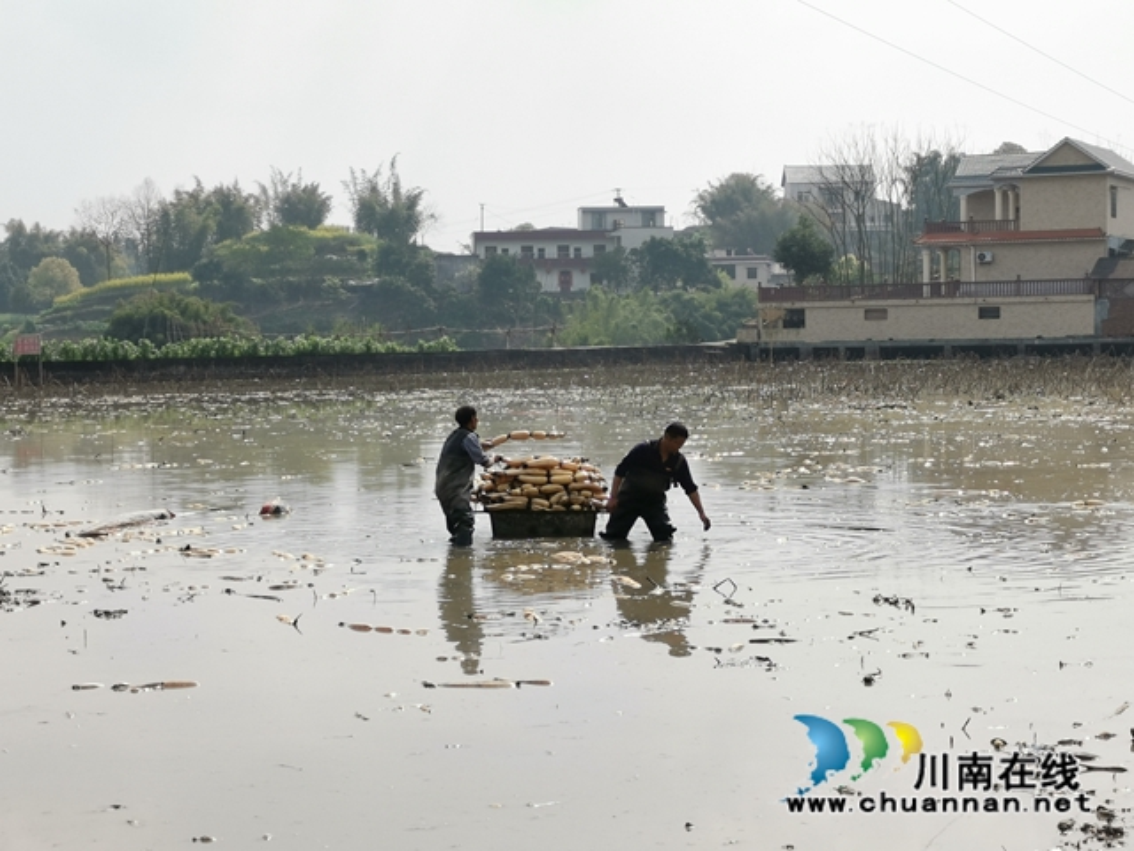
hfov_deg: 27.0
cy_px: 426
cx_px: 567
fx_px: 2359
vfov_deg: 20.4
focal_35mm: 72
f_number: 1.8
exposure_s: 1/2410
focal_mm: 5.58
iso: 50
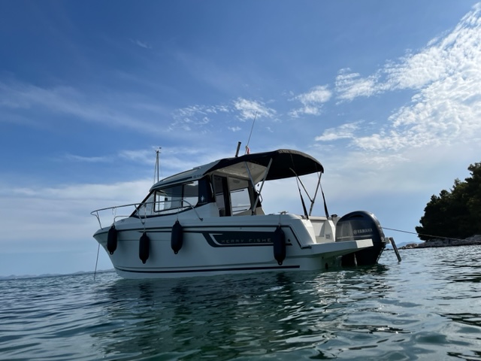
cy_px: 180
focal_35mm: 26
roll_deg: +5.3
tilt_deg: +13.7
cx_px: 240
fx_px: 361
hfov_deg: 67.3
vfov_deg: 53.1
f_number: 1.6
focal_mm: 5.1
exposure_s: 1/7353
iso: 50
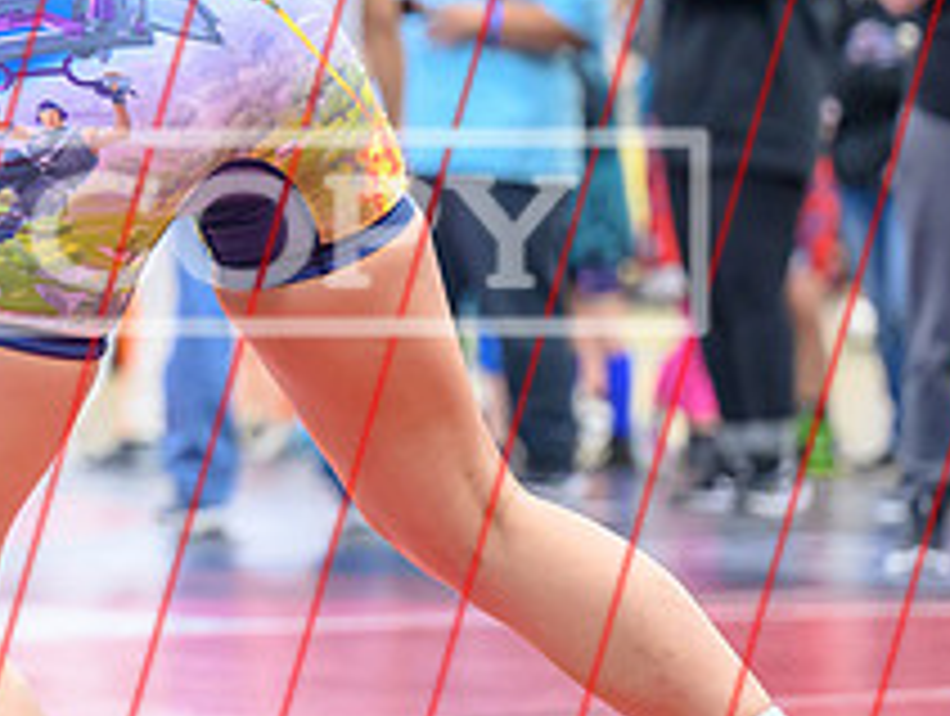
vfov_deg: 6.0
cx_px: -147
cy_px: 166
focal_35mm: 247
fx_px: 6790
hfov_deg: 7.9
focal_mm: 81
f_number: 2.8
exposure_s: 1/640
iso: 3200
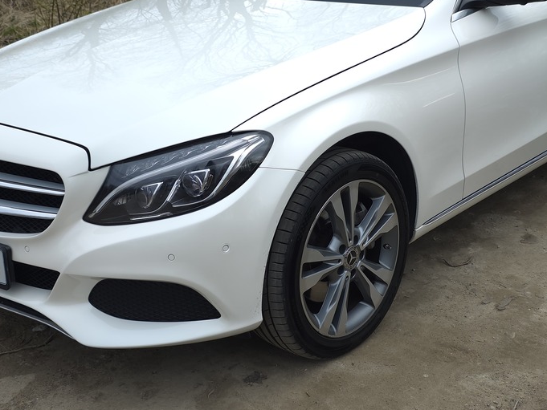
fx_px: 853
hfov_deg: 35.4
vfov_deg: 27.0
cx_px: 320
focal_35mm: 54
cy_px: 157
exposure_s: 1/129
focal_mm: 6.3
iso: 12
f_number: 1.7
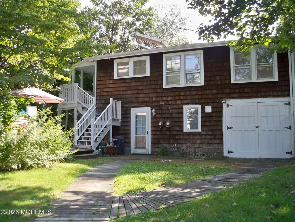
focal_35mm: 35
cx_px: 148
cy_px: 111
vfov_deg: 40.7
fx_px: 298
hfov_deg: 52.6
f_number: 3.1
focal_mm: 6.3
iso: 80
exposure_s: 1/160
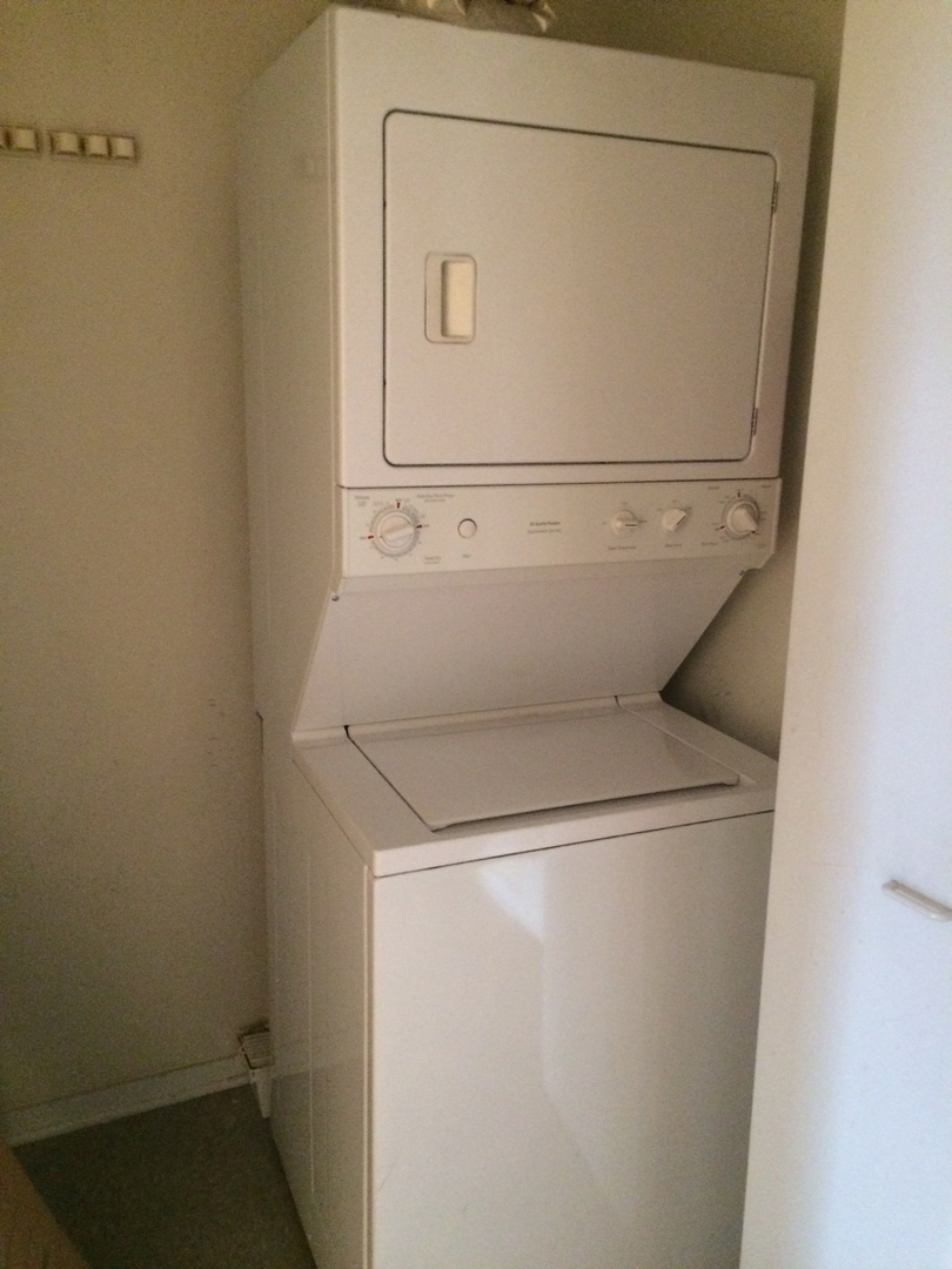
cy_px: 634
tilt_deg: -14.4
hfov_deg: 48.2
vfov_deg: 61.7
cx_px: 476
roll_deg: -0.3
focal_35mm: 29
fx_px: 1063
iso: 400
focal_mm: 4.15
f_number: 2.2
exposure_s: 1/15
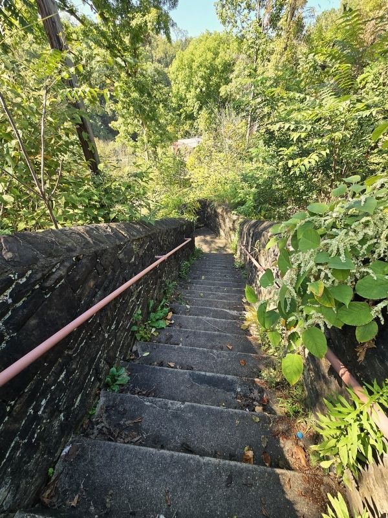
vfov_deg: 106.2
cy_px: 259
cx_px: 194
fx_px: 194
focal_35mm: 13
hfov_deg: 89.9
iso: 50
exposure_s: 1/265
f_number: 2.2
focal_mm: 2.2
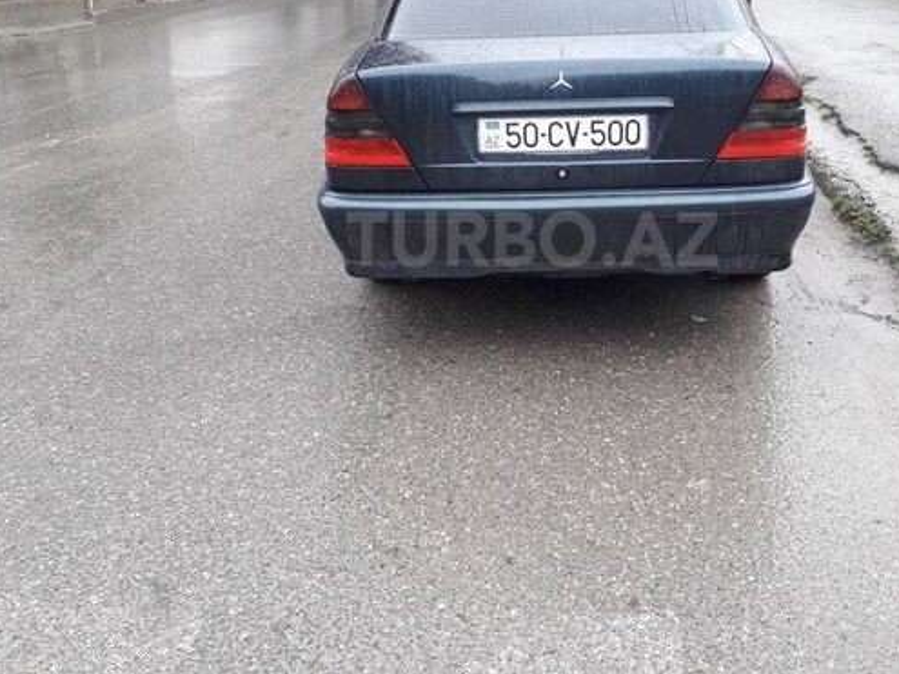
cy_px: 239
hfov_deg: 51.1
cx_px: 532
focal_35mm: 36
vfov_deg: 39.3
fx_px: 935
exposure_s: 1/100
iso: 50
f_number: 1.9
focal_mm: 3.6
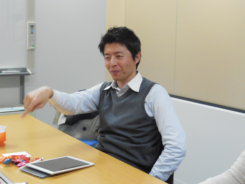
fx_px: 495
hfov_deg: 27.8
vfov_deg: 21.0
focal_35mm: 70
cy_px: 92
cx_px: 122
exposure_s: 1/100
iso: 1600
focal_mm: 12.4
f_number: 5.2
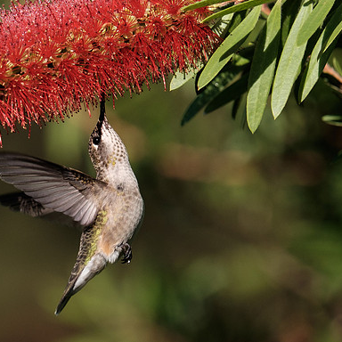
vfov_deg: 3.0
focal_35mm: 588
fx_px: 6573
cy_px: 124
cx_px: 112
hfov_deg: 3.0
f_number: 4.8
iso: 400
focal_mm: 200
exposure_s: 1/2000
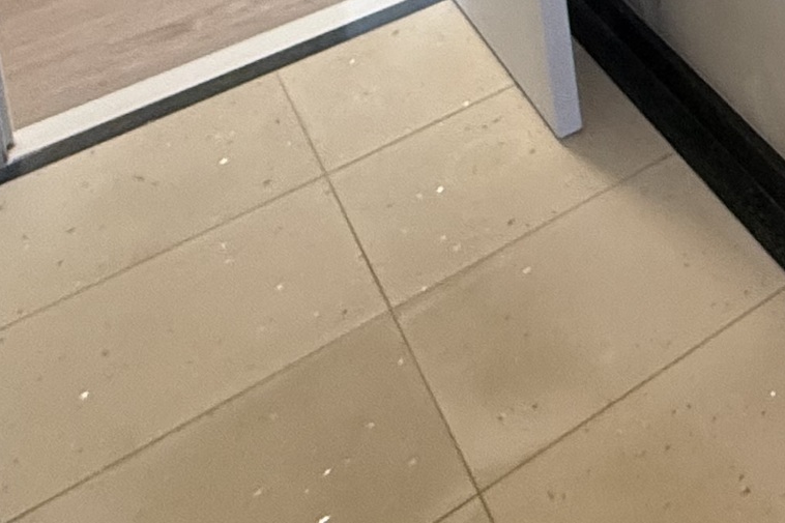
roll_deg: +2.5
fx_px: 1286
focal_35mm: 59
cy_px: -613
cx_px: 1258
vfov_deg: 16.0
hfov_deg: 24.2
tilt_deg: -6.6
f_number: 2.2
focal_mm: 2.22
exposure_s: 1/60
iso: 320
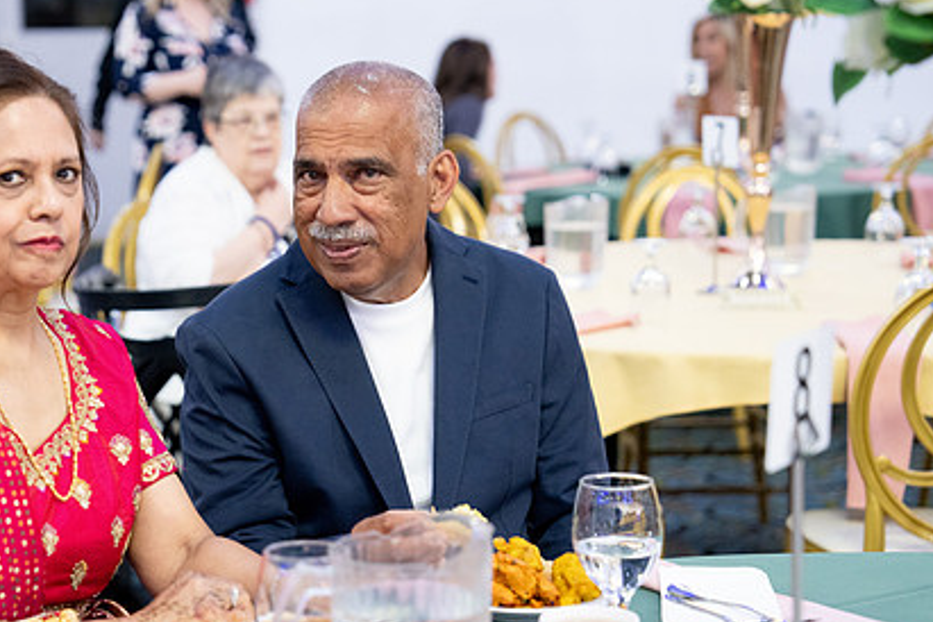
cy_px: 351
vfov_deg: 15.4
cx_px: 286
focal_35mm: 89
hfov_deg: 22.7
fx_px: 2306
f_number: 2.8
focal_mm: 63
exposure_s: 1/125
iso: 3200
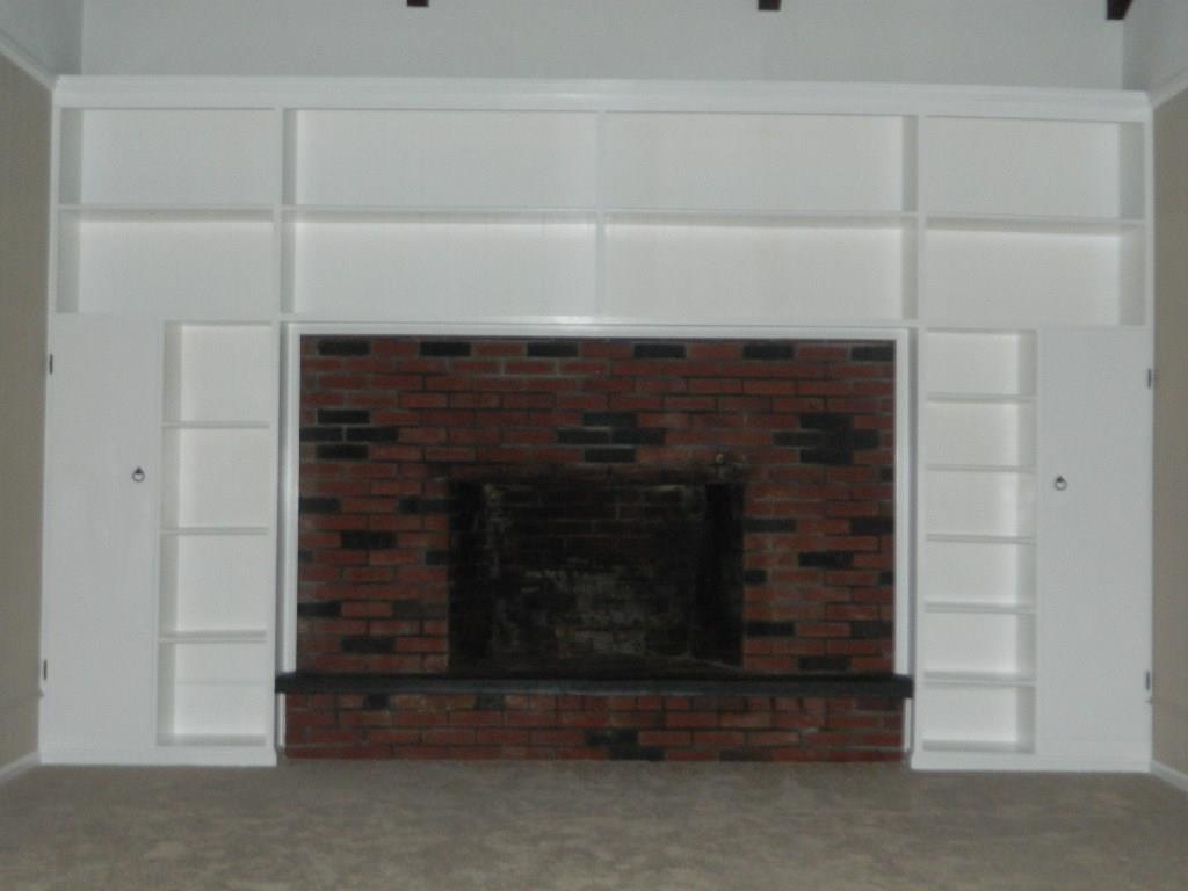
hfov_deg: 40.4
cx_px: 594
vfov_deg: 30.9
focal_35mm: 47
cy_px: 446
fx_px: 1613
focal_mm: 8.4
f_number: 3.6
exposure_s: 1/30
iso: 360
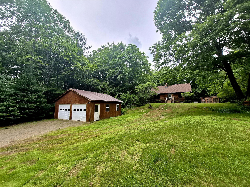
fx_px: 94
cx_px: 125
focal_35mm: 13
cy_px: 94
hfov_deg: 106.2
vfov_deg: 89.9
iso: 25
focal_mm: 1.7
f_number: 2.2
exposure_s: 1/476
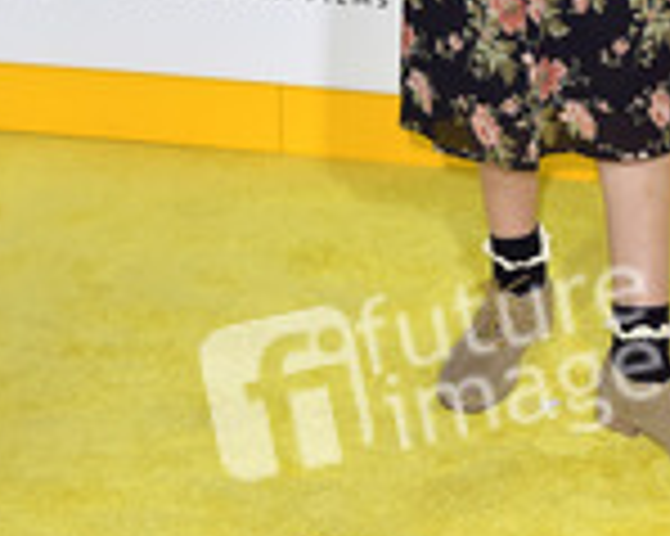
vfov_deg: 12.1
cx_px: 564
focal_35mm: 121
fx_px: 2398
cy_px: -302
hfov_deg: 15.8
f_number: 6.3
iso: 500
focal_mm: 48
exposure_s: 1/320
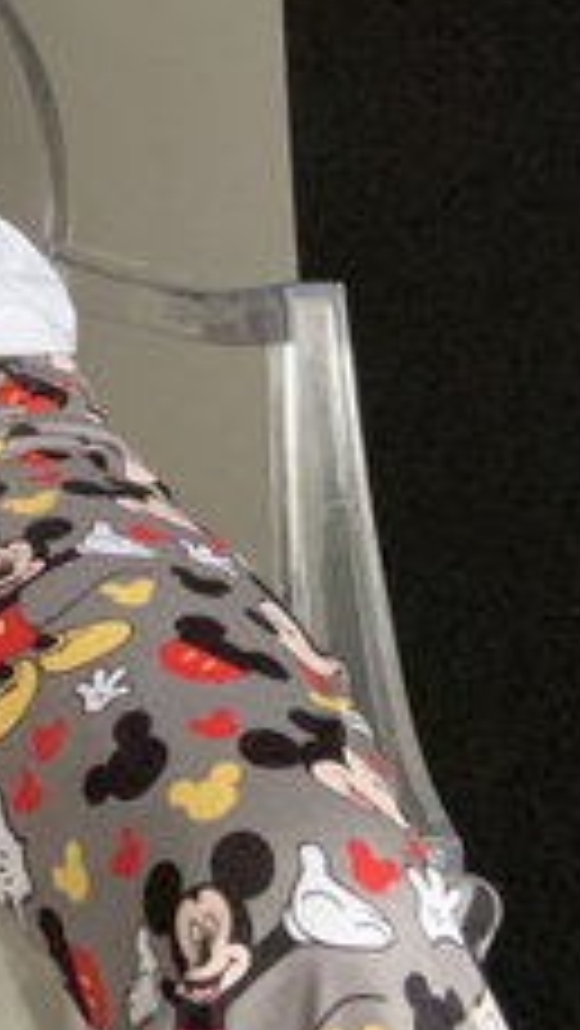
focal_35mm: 76
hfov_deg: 14.8
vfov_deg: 26.4
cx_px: -283
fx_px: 2076
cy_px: 11
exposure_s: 1/60
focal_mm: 2.69
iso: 250
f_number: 1.9
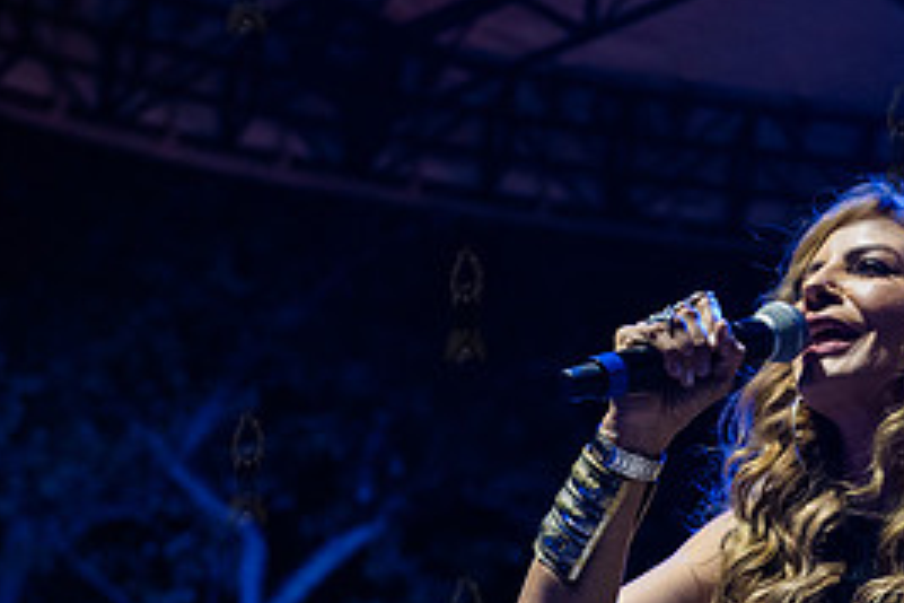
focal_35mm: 156
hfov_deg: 13.0
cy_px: 524
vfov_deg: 8.8
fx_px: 3917
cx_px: 871
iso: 4000
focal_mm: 66
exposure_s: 1/400
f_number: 4
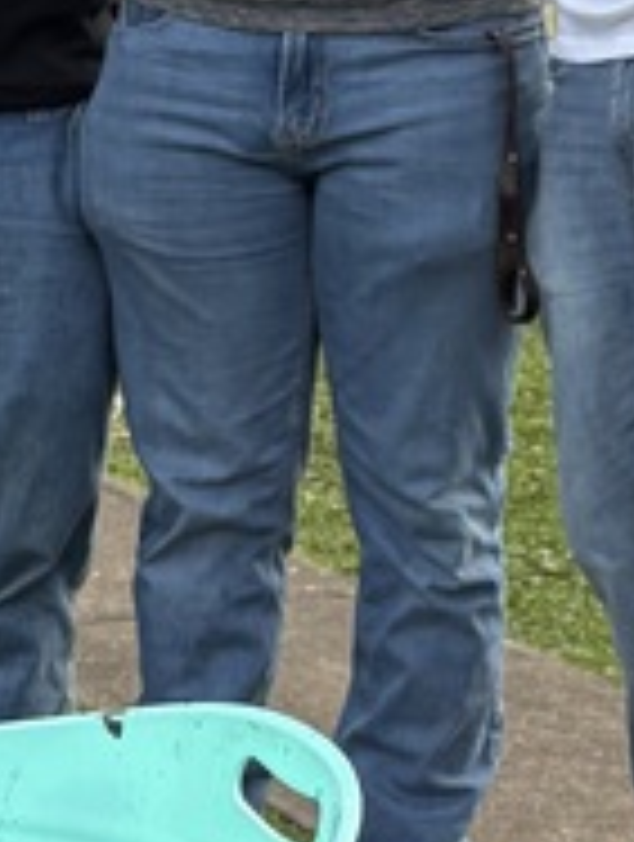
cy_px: 910
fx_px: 3456
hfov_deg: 10.5
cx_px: 243
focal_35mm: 142
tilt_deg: -15.3
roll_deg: -2.1
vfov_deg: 13.6
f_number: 1.6
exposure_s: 1/1155
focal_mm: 5.96
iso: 50
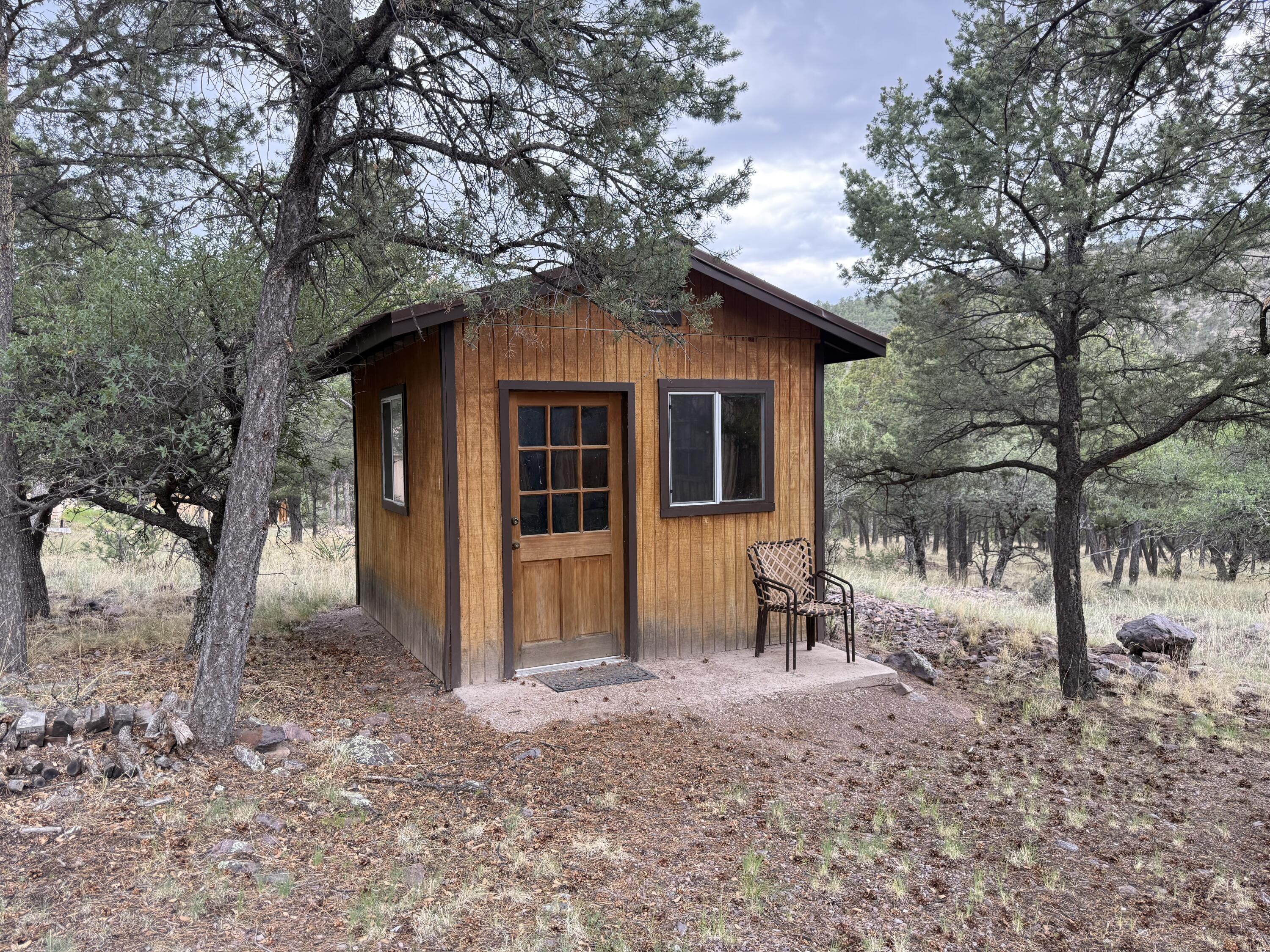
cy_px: 476
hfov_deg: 71.6
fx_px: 881
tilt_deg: -2.0
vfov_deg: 56.8
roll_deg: +0.4
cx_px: 635
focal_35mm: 24
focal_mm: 6.76
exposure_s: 1/226
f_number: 1.78
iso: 125
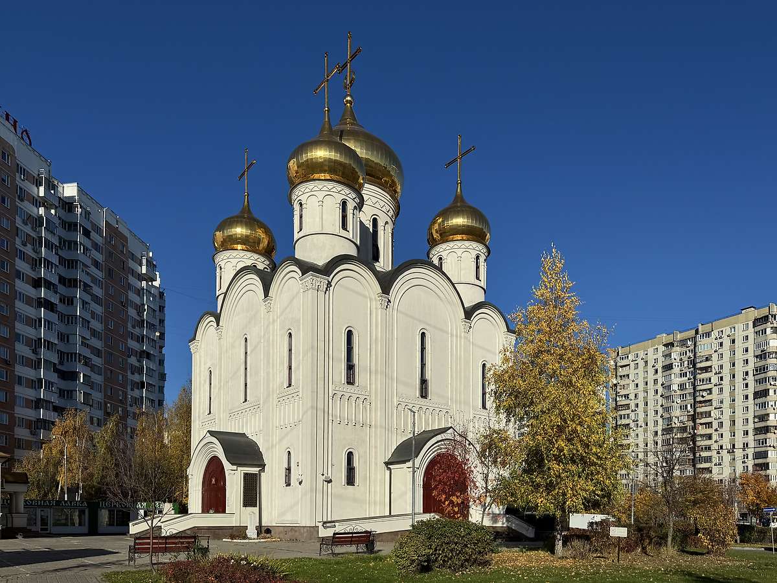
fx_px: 539
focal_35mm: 24
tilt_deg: +17.3
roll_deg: +0.0
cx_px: 388
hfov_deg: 71.6
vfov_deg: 56.8
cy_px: 292
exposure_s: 1/10417
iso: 80
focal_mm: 6.76
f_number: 1.78
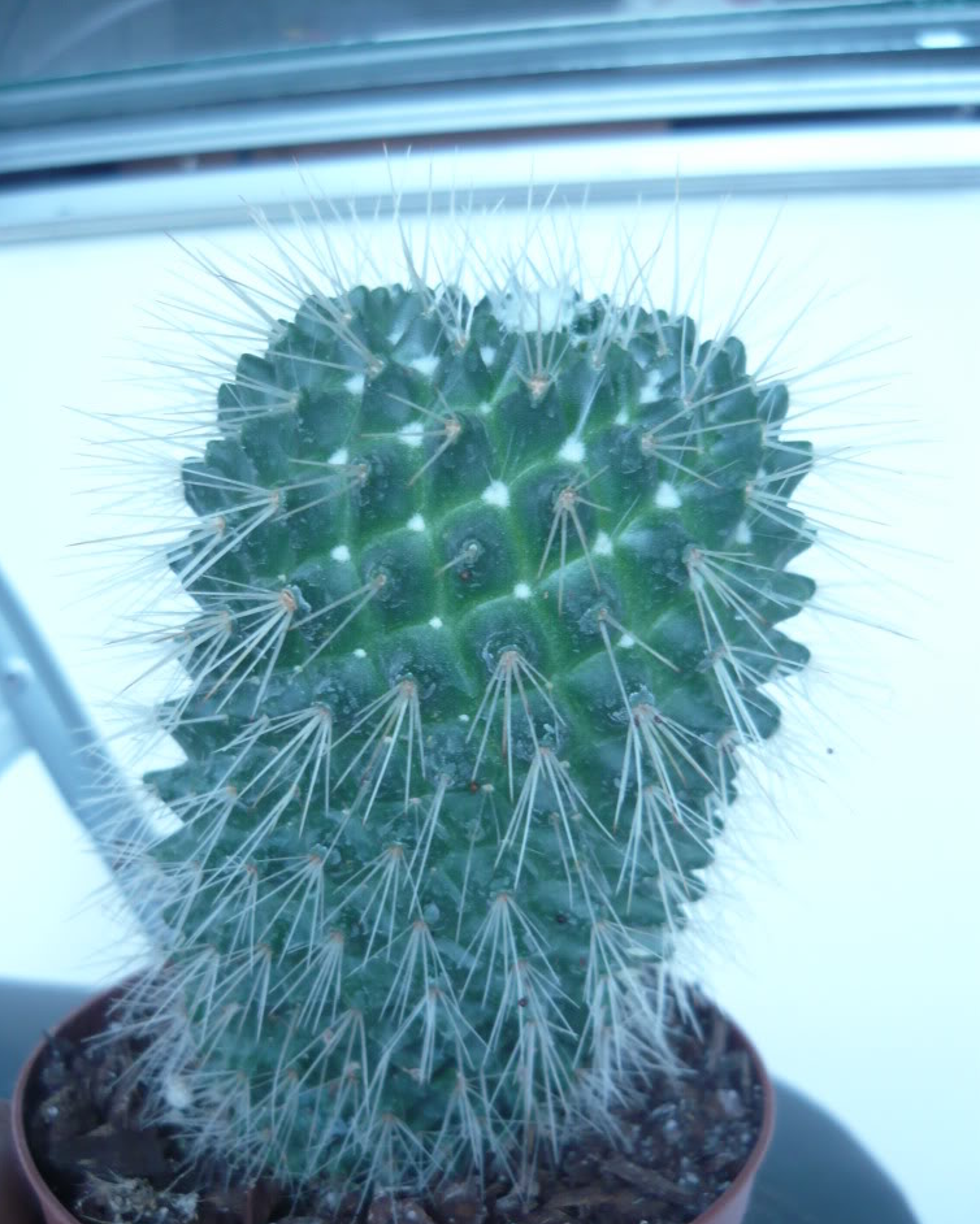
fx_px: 1269
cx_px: 486
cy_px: 652
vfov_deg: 51.5
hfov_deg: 42.2
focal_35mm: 35
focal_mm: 5.5
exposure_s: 1/125
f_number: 2.8
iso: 200
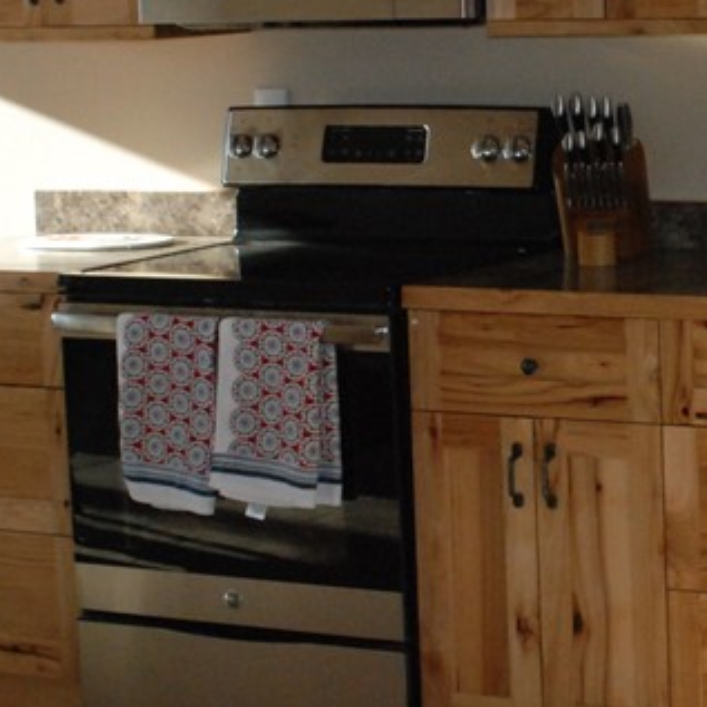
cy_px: 129
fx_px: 2819
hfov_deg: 14.1
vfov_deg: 14.2
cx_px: 724
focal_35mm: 122
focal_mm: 28
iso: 1250
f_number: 9.5
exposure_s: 1/200
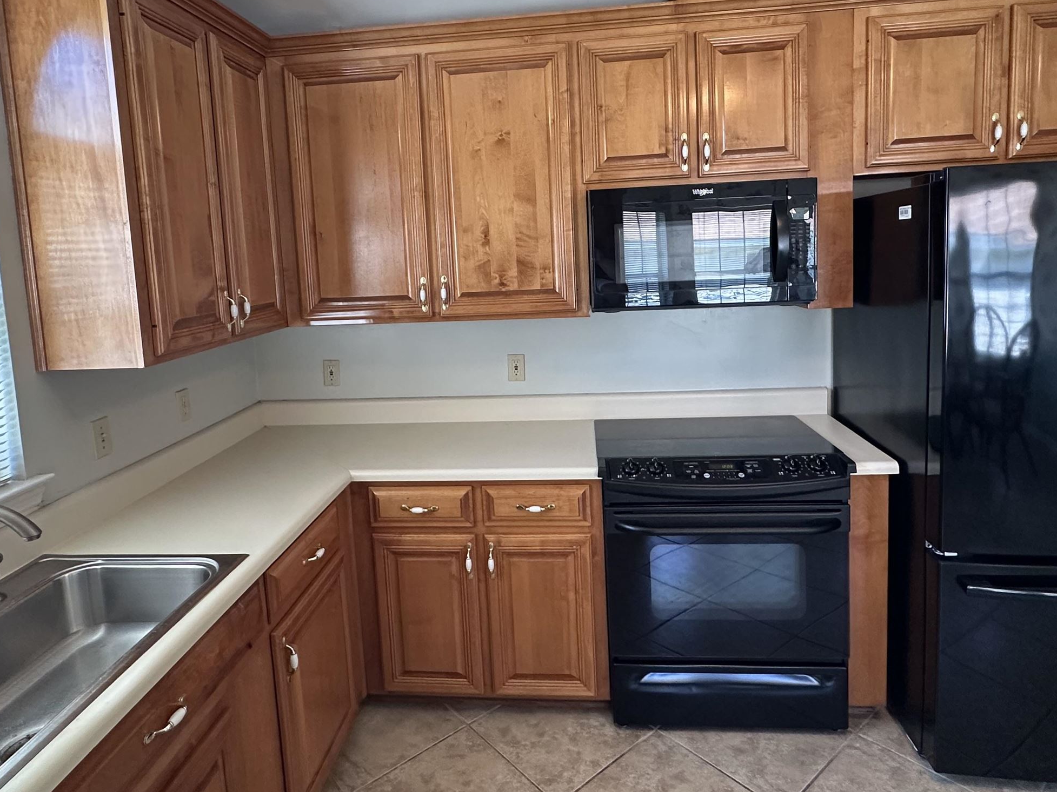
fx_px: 672
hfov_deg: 76.4
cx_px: 513
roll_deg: +2.7
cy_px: 320
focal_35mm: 22
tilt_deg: -6.3
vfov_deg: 60.6
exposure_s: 1/120
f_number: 2.2
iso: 320
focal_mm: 2.22
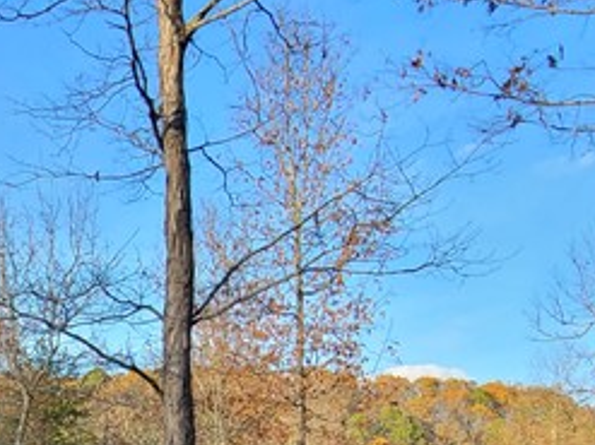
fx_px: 928
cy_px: 529
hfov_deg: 30.5
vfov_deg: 24.5
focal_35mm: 54
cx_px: -111
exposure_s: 1/450
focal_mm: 2.2
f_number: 2.2
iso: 64
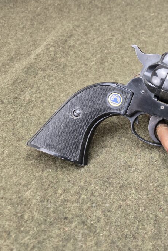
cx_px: 182
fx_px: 252
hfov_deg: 32.7
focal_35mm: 36
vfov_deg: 53.1
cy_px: 116
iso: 160
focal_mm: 5.4
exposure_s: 1/120
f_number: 1.8
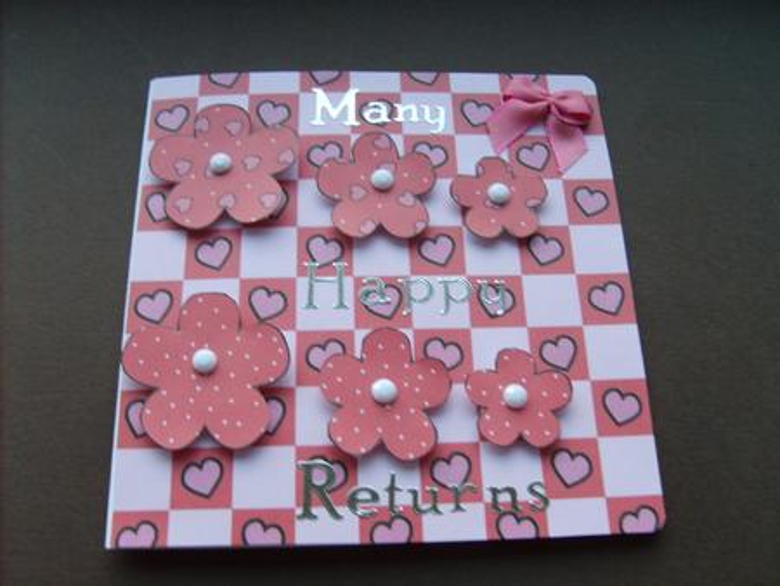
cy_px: 293
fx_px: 789
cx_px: 390
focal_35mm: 35
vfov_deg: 40.7
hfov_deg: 52.6
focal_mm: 5.8
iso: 56
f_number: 2.8
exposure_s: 1/30
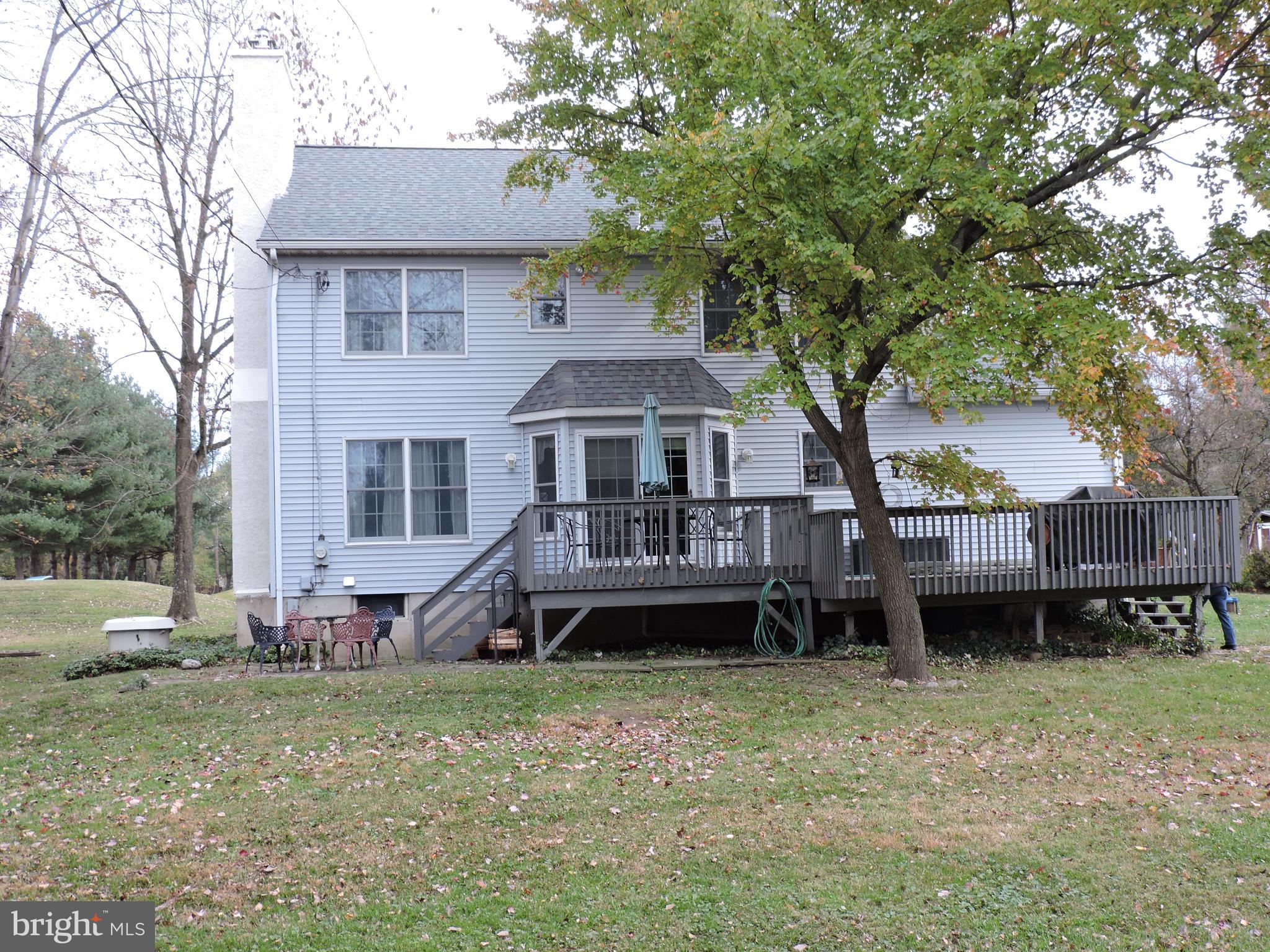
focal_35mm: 35
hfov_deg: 52.6
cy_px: 476
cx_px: 635
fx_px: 1284
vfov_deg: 40.7
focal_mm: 6.2
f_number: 3.3
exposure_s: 1/125
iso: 100
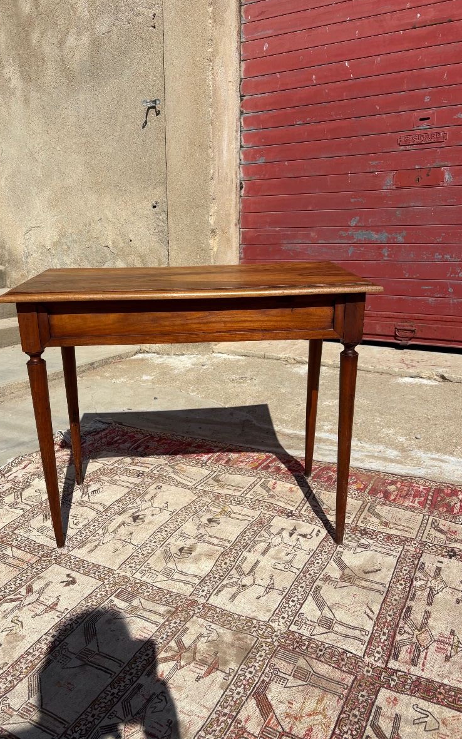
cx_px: 202
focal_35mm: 28
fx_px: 564
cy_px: 372
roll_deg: +1.2
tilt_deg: -14.3
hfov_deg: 44.4
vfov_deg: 66.5
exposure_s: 1/6329
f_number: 1.6
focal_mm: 5.96
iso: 50
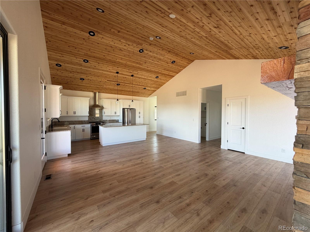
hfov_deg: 102.1
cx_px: 155
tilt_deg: -1.7
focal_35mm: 14
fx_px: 125
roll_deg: +0.2
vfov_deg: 85.7
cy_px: 116
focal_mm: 2.22
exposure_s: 1/121
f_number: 2.2
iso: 100
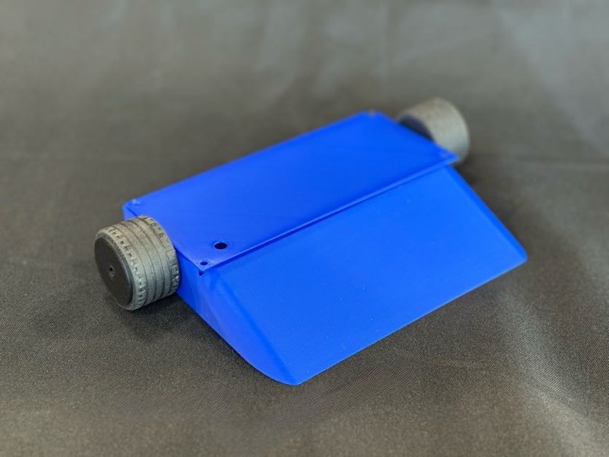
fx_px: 915
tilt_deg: -34.3
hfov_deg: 36.8
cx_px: 304
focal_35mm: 52
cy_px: 228
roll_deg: -0.6
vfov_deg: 28.0
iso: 160
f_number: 1.6
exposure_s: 1/40
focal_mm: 5.96
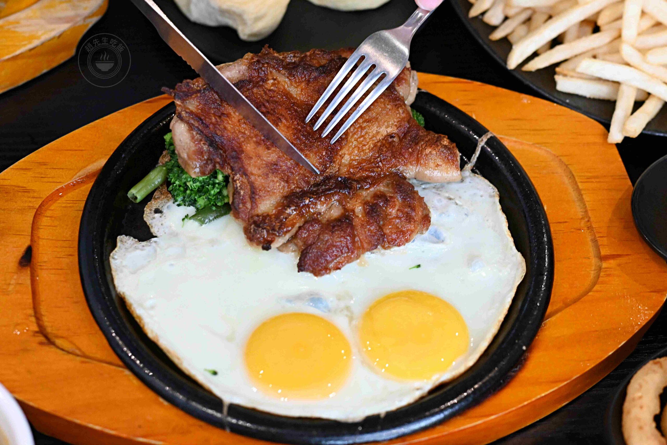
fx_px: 1390
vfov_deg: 18.2
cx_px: 334
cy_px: 222
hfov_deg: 27.0
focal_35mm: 75
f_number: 3.2
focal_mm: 50
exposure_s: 1/200
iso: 2500
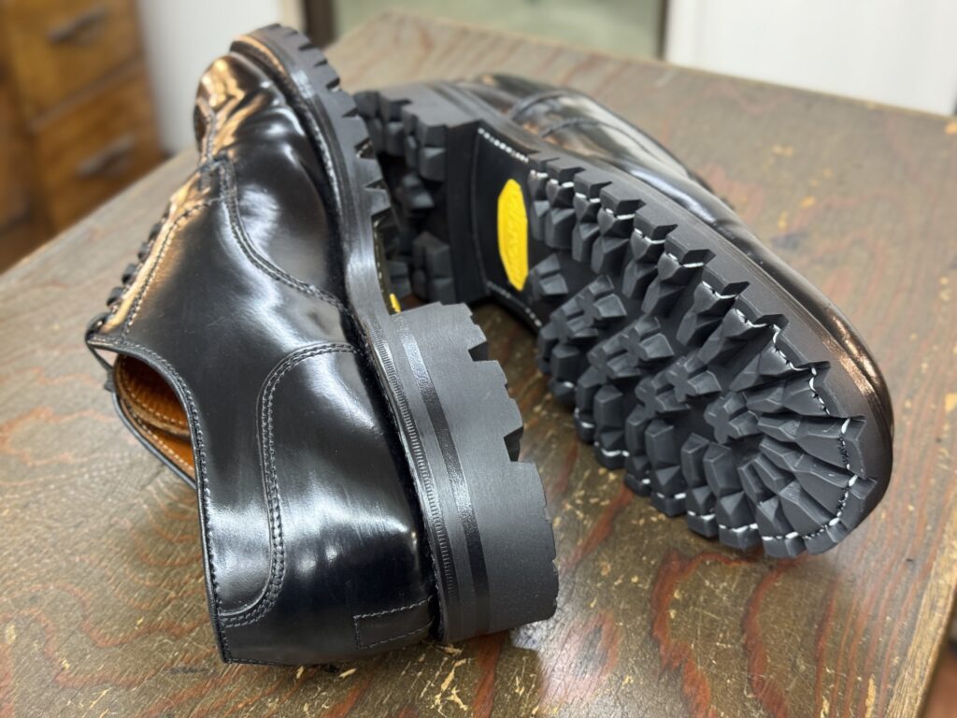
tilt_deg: -35.7
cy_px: 359
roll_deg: +1.5
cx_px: 478
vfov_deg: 30.3
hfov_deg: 39.7
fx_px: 1327
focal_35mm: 48
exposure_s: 1/40
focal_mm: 6.76
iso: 250
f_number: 1.78
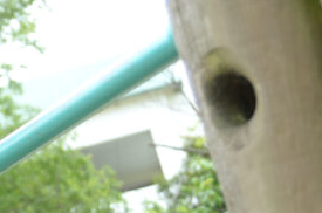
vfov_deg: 9.4
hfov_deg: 13.3
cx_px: -176
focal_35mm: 145
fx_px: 1294
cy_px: 139
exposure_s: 1/400
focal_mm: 26
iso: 160
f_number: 2.8
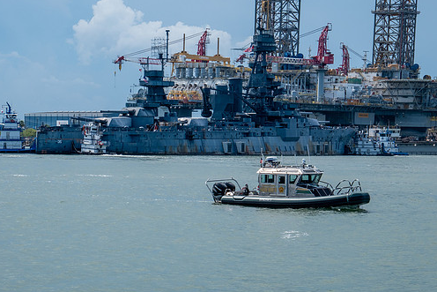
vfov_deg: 11.2
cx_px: 216
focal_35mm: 122
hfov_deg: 16.8
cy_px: 147
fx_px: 1481
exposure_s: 1/280
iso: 160
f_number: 11
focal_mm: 65.2
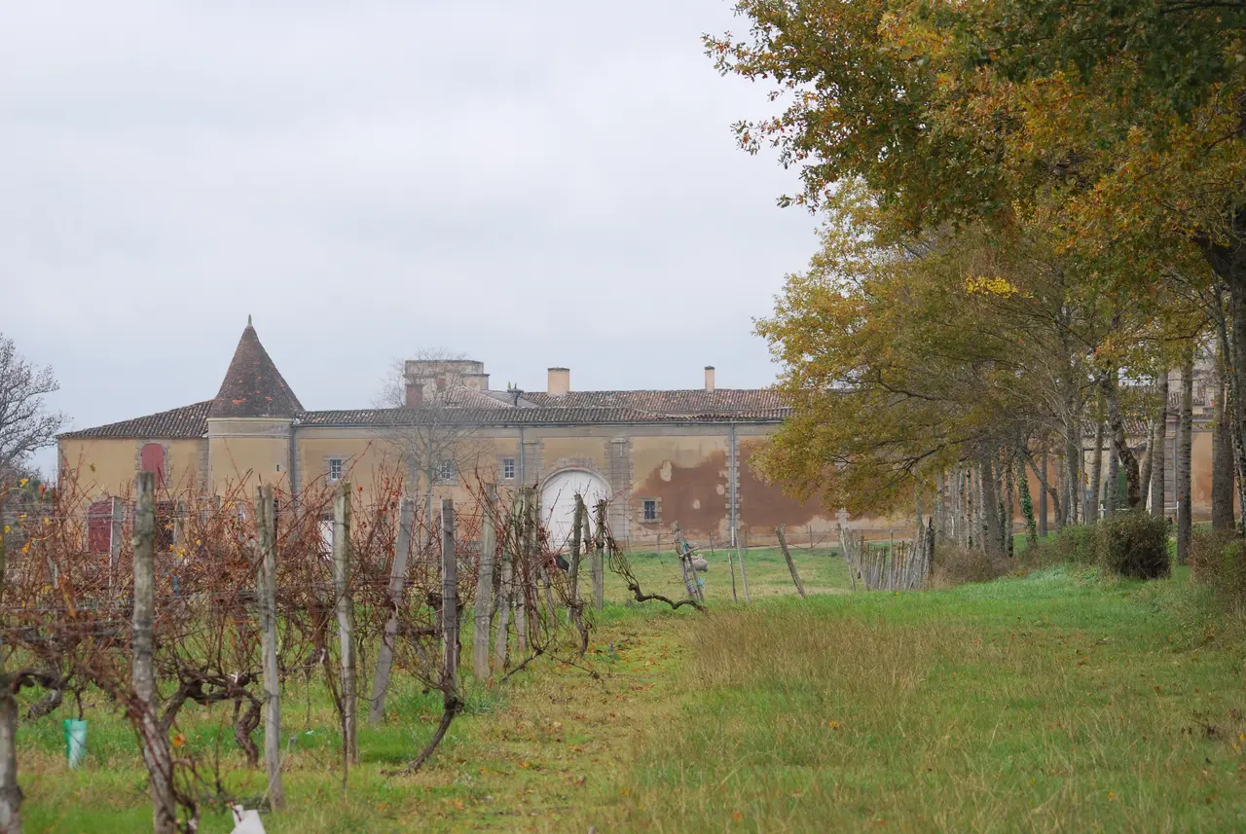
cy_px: 417
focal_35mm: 117
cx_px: 623
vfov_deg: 11.7
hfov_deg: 17.5
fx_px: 4055
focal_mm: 78
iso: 200
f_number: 4.5
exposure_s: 1/320
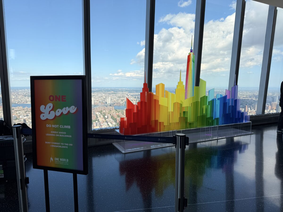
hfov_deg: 71.6
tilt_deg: -5.8
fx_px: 196
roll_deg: -0.3
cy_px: 106
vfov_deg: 56.8
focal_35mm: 24
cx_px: 142
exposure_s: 1/2169
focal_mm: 6.76
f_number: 1.78
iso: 80
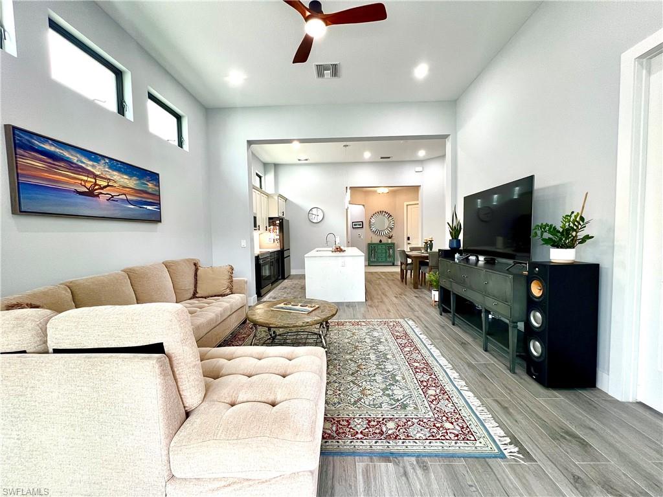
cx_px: 332
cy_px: 248
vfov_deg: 89.9
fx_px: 249
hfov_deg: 106.2
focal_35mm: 13
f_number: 1.8
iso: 160
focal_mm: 1.57
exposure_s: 1/120
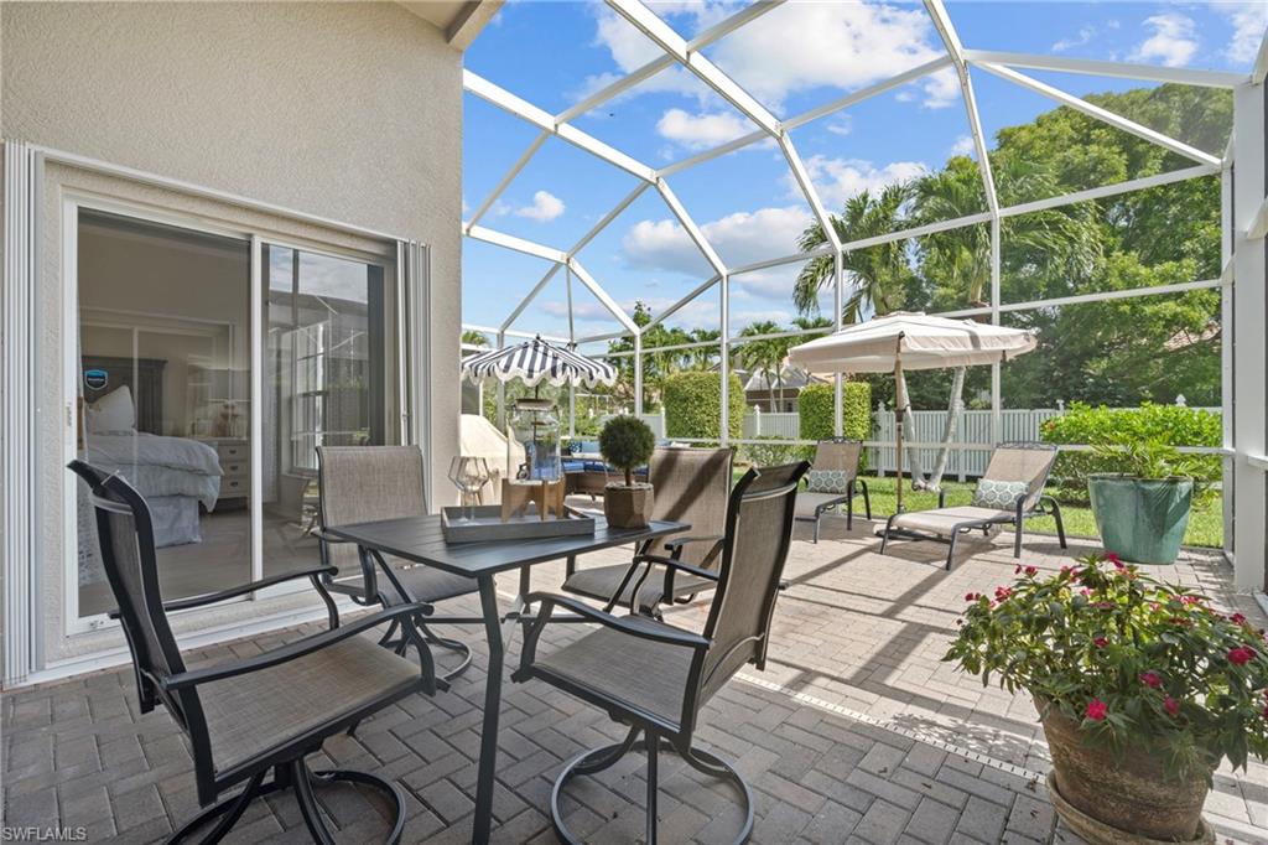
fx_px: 563
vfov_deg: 73.7
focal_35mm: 16
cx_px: 634
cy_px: 422
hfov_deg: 96.8
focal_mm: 16
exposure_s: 1/6
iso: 100
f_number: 9
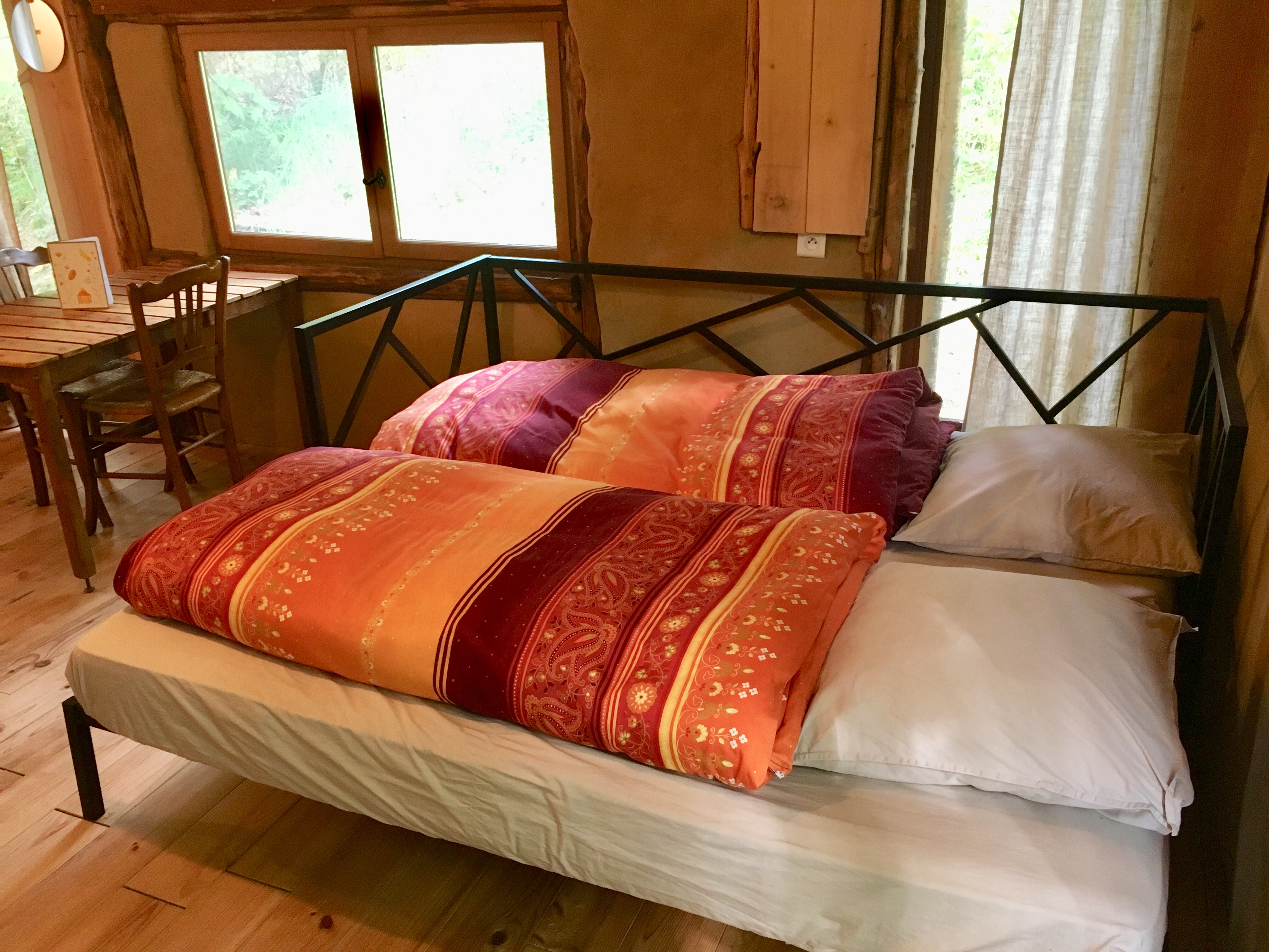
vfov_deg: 48.2
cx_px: 634
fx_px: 1063
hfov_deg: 61.7
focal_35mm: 29
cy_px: 476
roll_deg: +1.7
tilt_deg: -21.8
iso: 200
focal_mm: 4.15
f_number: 2.2
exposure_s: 1/33
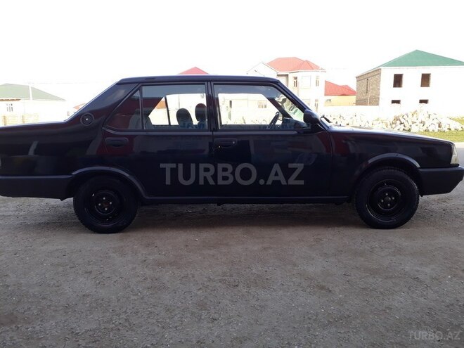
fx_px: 362
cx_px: 232
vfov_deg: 51.4
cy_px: 174
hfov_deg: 65.3
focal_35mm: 27
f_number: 1.9
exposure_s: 1/265
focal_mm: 3.6
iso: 40
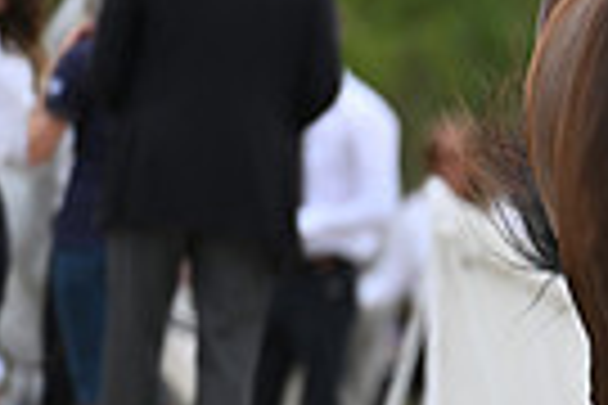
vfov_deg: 0.8
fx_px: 29064
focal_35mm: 1721
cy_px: 245
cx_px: 1040
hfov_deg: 1.2
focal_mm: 400
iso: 500
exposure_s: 1/1600
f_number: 5.6
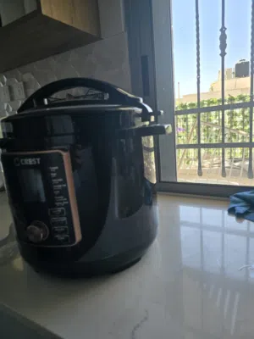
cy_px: 170
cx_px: 127
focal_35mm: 23
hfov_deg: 58.9
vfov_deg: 73.9
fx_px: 225
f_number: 1.7
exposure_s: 1/180
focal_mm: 6.3
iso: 32
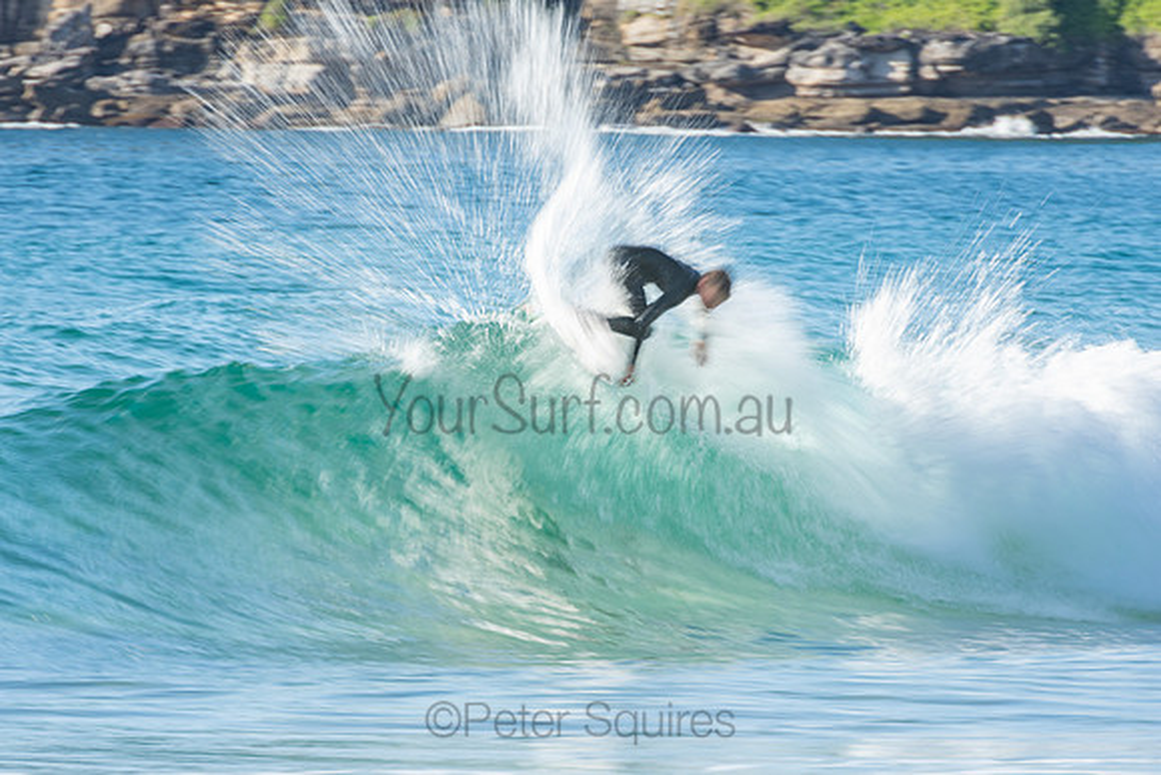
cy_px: 388
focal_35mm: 600
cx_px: 580
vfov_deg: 2.3
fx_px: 19354
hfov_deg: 3.4
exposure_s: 1/30
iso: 100
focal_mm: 400
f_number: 18
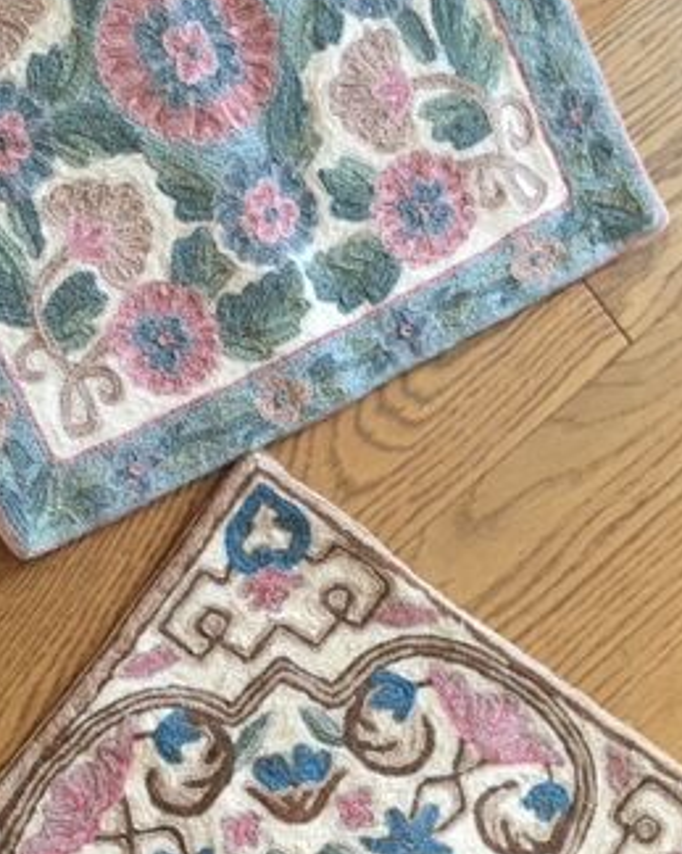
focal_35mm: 56
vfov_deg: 33.5
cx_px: 245
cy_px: 506
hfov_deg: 27.0
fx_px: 1414
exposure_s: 1/33
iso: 250
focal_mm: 4.15
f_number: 2.2
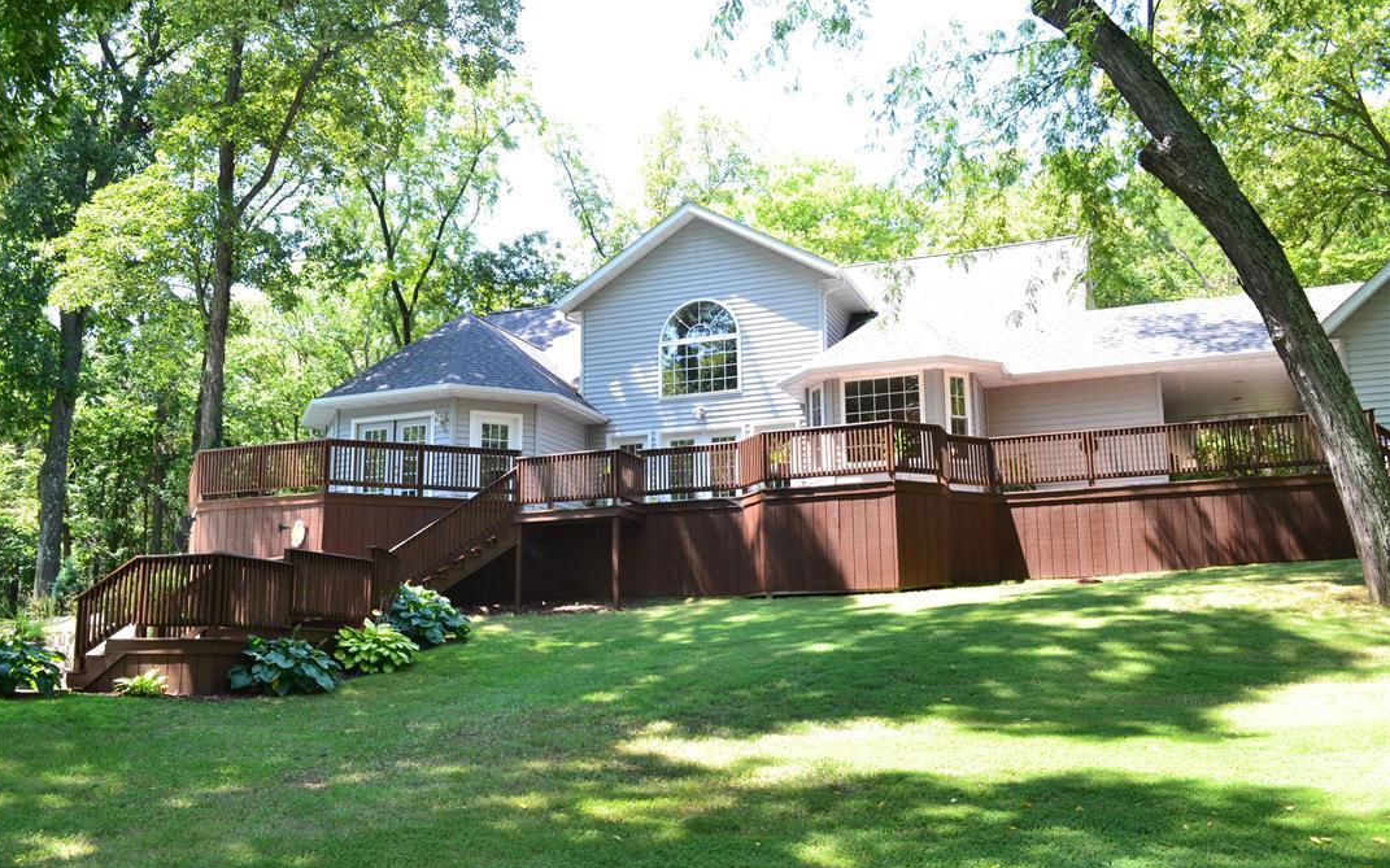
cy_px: 448
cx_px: 687
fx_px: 1174
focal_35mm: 31
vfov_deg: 40.6
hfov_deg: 61.2
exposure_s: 1/80
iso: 400
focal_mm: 20
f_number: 8
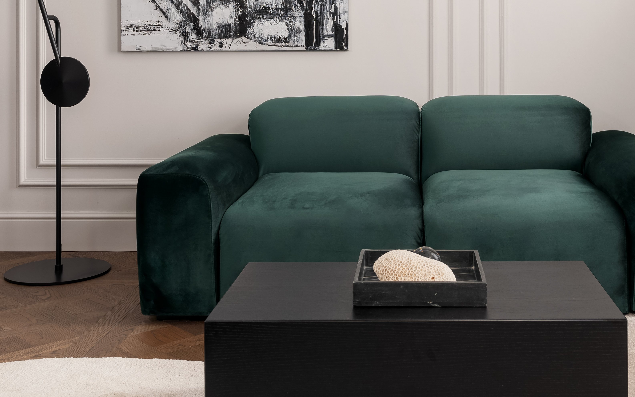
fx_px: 900
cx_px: 402
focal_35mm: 52
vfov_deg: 23.9
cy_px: 15
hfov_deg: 38.6
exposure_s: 1/2
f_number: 8
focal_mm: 27
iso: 200
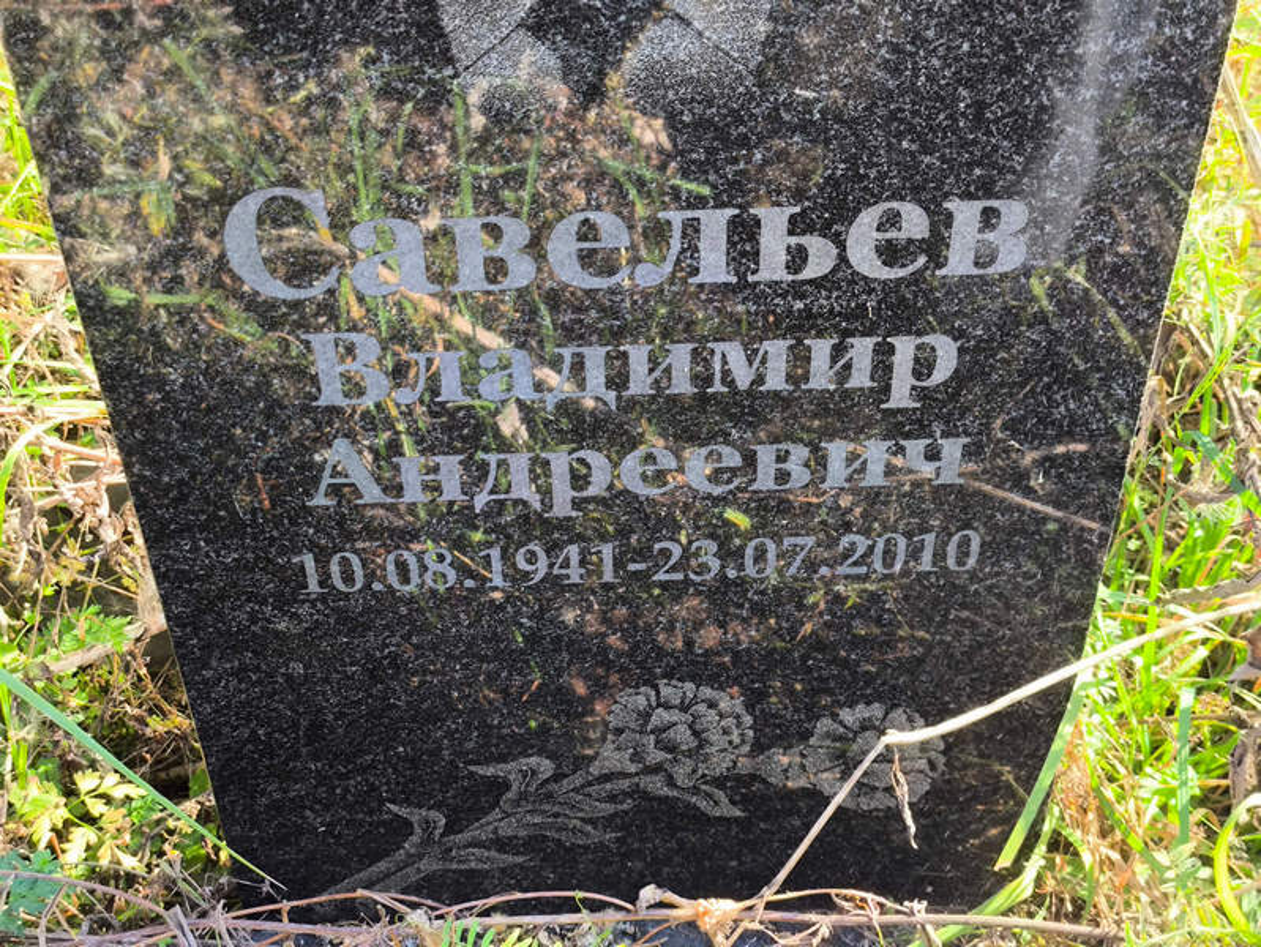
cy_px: 474
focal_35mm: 50
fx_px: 1822
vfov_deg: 29.1
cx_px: 630
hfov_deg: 38.2
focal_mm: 4.71
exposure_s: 1/103
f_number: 1.7
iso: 50
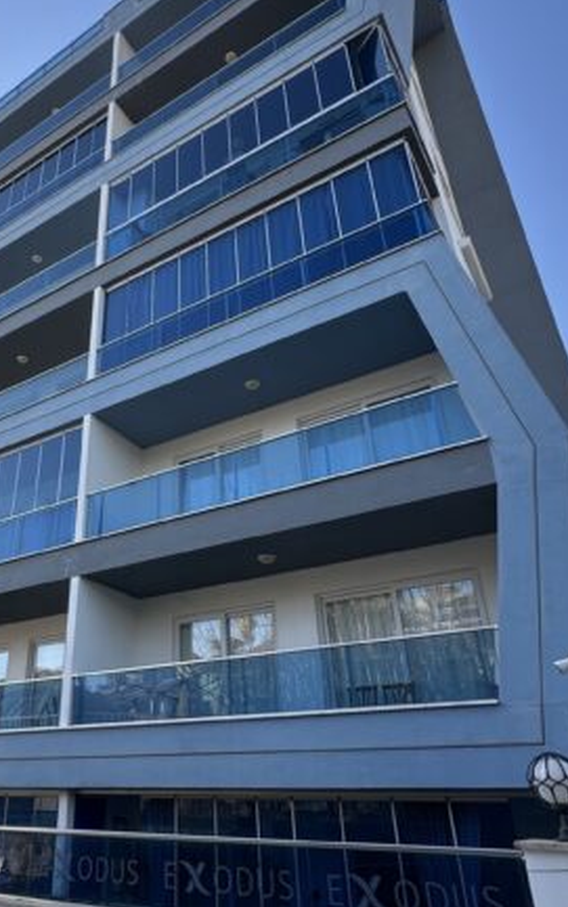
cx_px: 151
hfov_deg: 57.1
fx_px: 495
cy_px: 452
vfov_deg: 85.0
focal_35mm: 20
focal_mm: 2.22
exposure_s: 1/267
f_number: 2.2
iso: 40
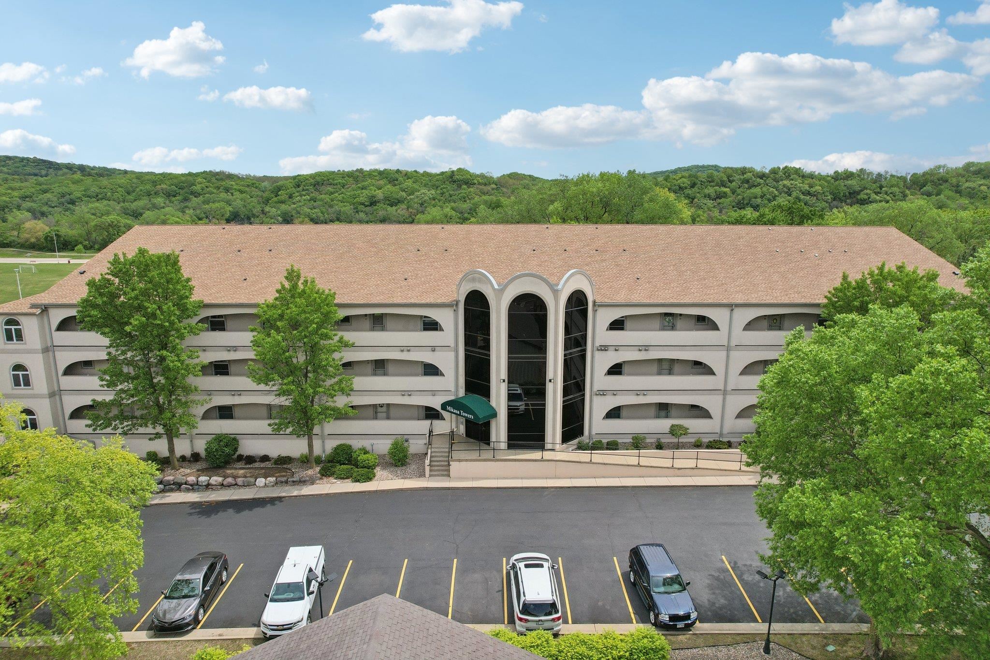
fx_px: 605
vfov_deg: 57.2
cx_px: 495
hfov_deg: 78.6
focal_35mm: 22
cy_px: 330
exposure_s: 1/2500
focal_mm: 8.4
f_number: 2.8
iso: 100
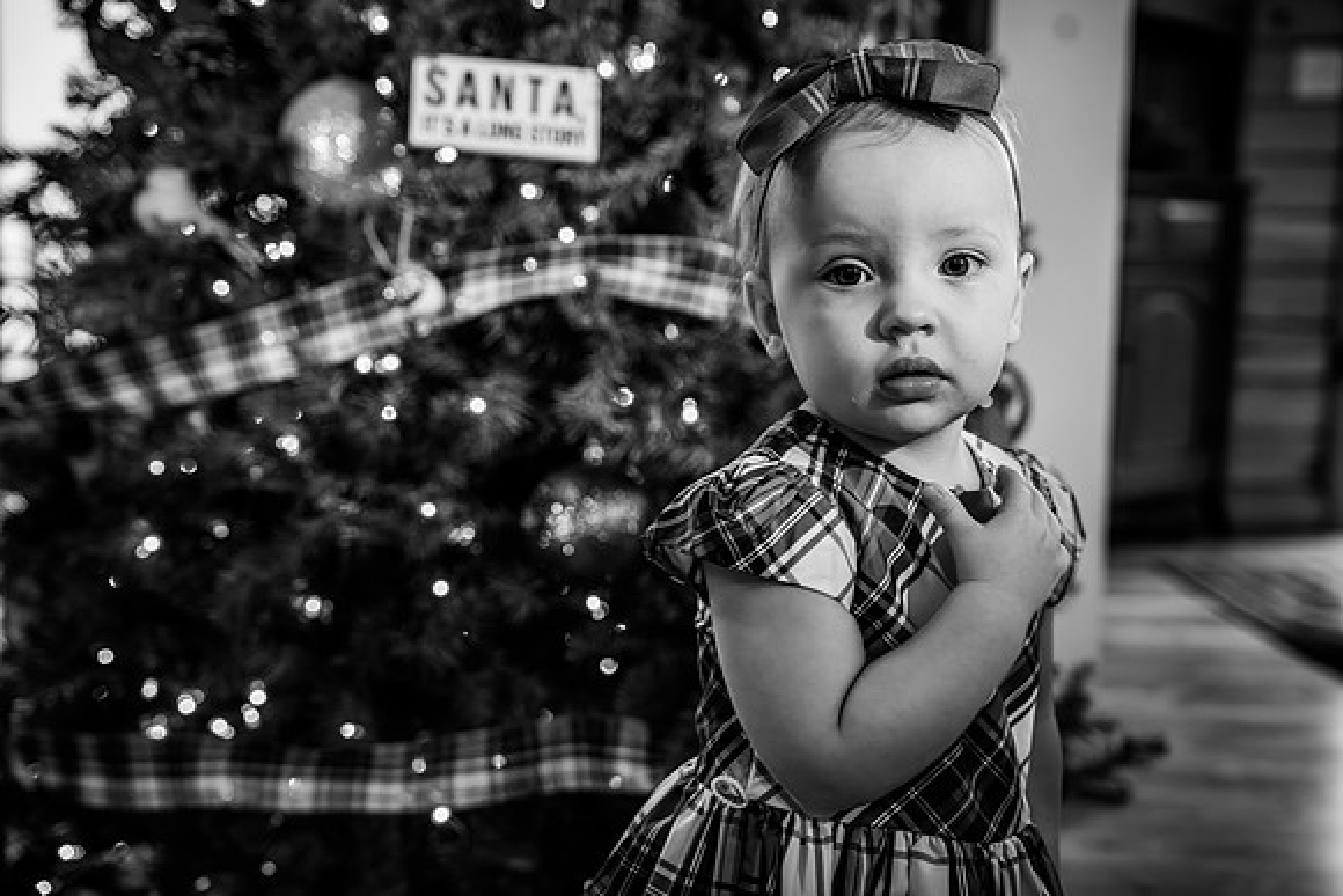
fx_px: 1903
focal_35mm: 51
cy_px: 448
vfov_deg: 26.5
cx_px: 672
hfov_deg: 38.9
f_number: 4
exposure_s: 1/160
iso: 800
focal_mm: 51
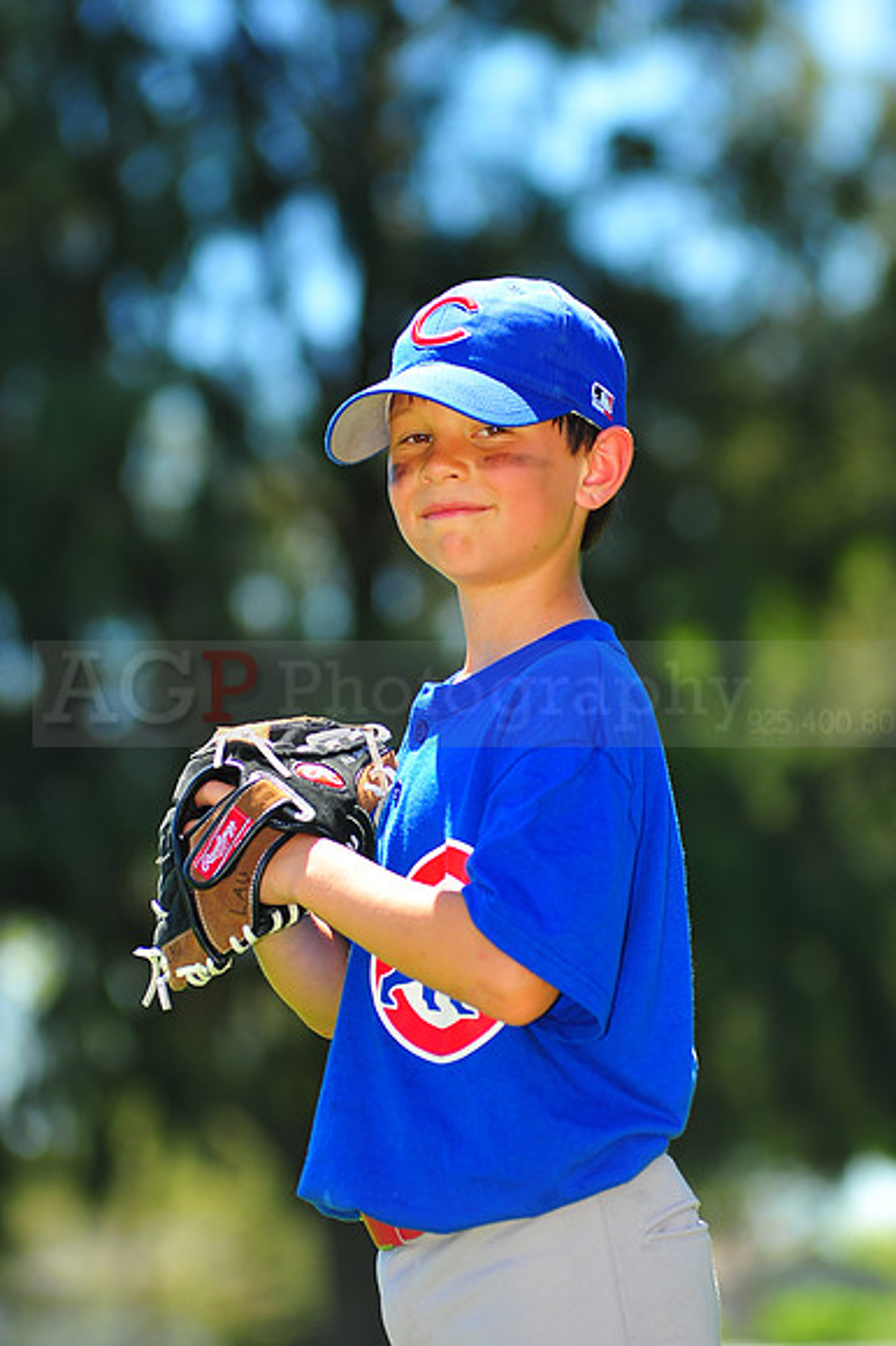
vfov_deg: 11.4
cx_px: 448
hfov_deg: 7.6
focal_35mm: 180
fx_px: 6728
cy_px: 673
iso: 200
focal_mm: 180
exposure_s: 1/400
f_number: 5
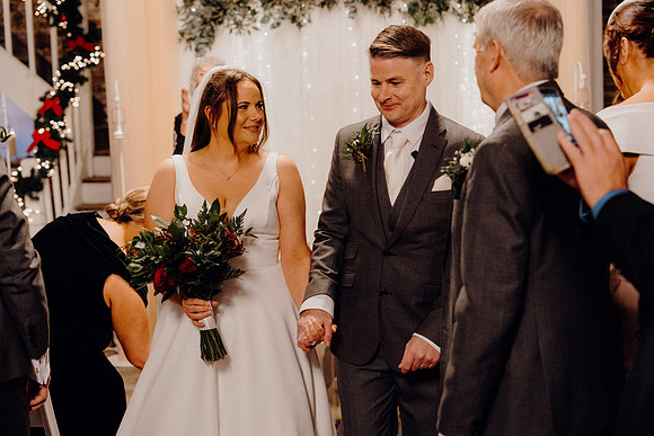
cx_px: 327
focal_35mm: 62
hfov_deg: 32.4
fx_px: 1127
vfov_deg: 21.9
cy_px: 218
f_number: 3.5
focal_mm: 62
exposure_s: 1/160
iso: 4000
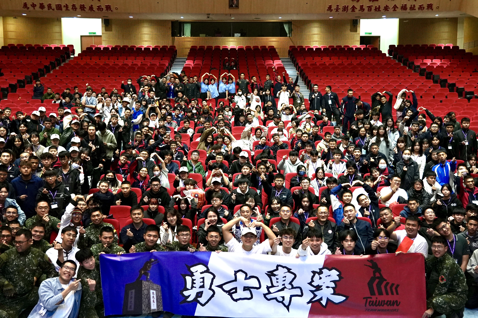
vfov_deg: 36.9
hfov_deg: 53.1
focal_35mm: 36
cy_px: 159
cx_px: 239
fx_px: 478
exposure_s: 1/200
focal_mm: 24
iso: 2500
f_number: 4
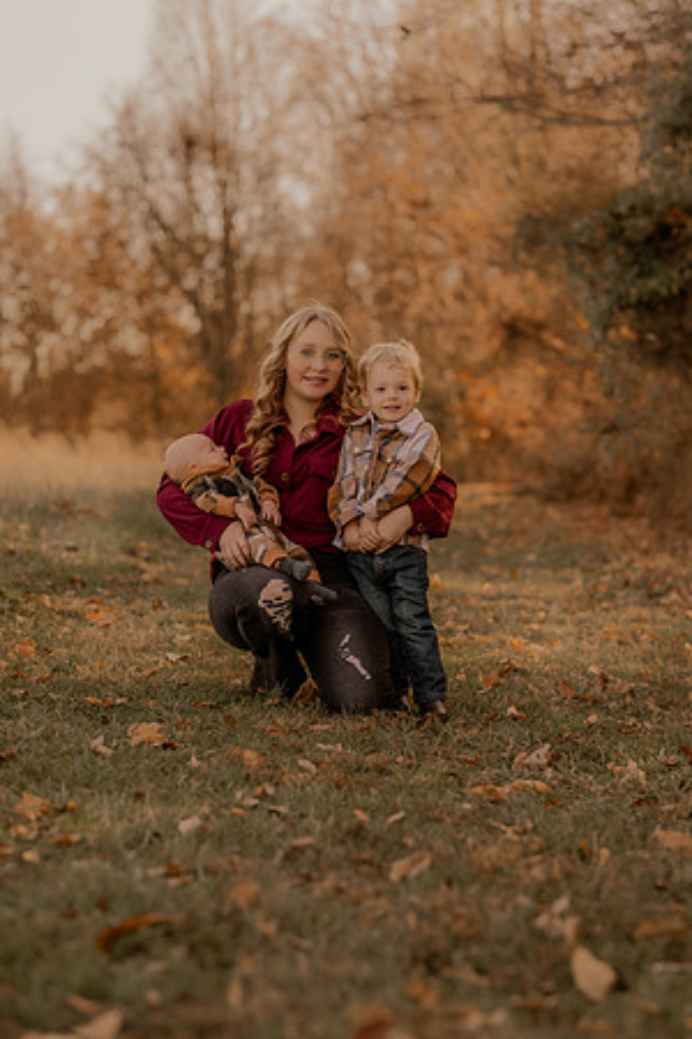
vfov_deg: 23.9
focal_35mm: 85
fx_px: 2451
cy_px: 520
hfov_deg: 16.1
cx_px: 346
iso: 200
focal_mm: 85
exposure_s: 1/320
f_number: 2.8
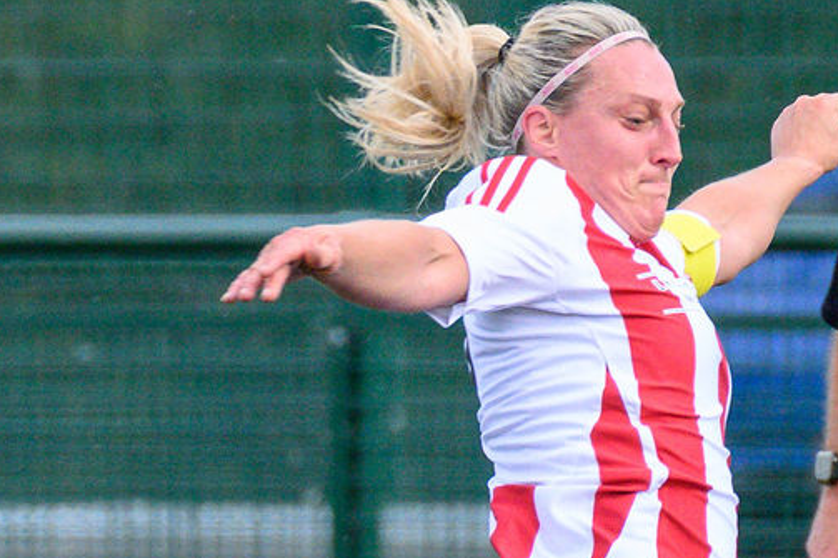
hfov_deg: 0.9
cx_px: 574
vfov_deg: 0.6
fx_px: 55962
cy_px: 277
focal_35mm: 2405
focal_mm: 320
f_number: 5.3
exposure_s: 1/1600
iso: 1100
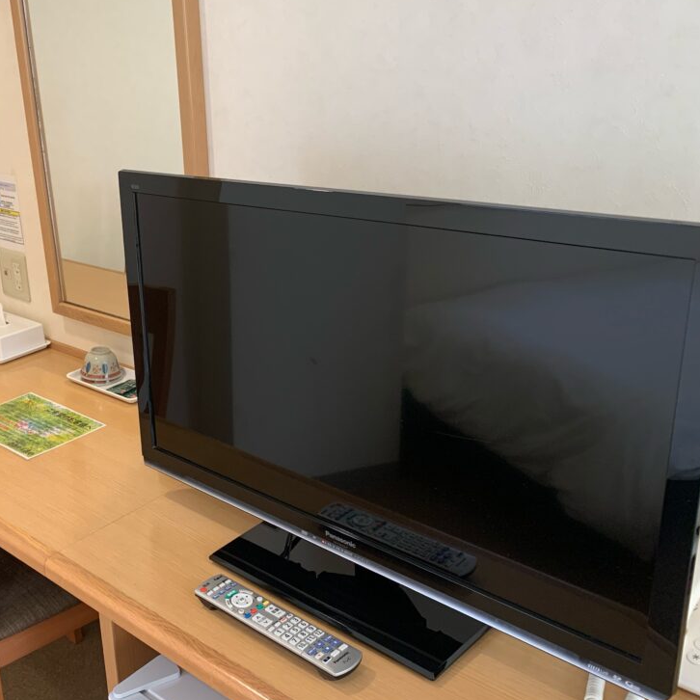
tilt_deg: -21.3
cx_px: 159
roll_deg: +5.2
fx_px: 869
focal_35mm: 38
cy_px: 343
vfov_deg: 43.9
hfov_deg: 42.3
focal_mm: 4.25
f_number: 1.8
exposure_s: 1/64
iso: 100
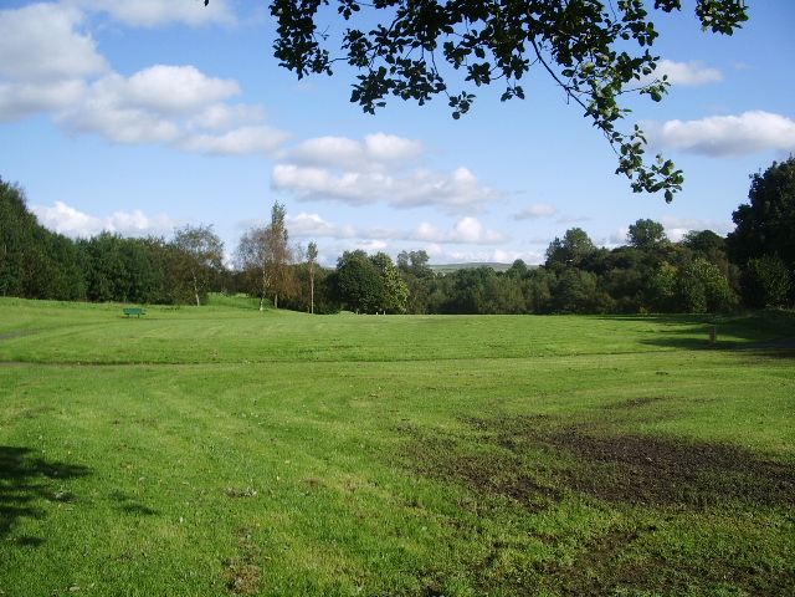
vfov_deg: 40.7
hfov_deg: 52.6
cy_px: 298
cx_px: 398
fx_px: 804
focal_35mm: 35
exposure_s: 1/400
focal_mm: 5.8
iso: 50
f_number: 4.3
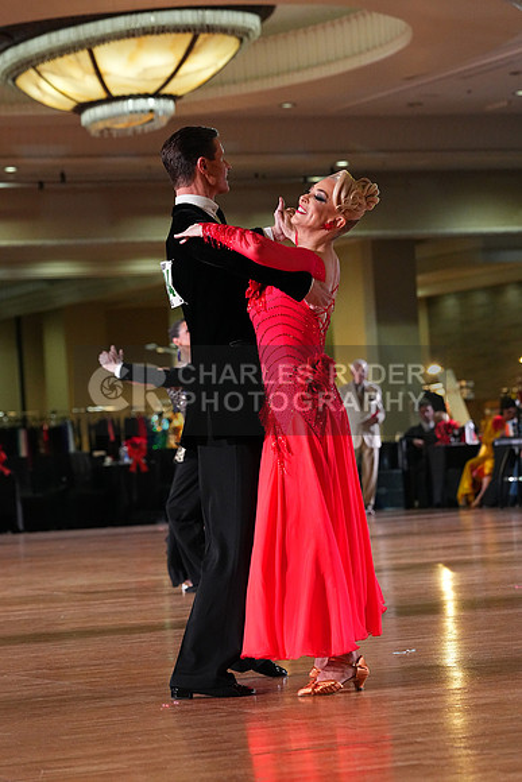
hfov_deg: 10.9
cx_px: 261
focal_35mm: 126
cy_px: 391
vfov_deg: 16.3
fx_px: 2739
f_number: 5
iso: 6400
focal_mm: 126
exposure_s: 1/400
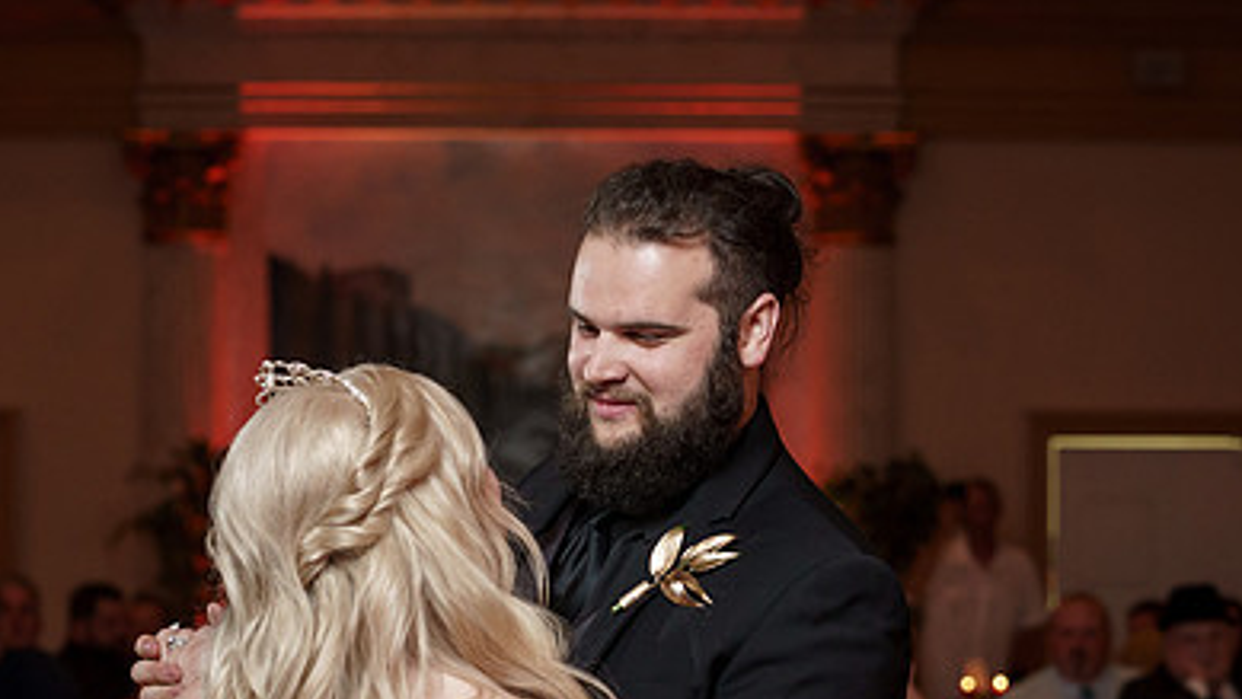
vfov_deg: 10.5
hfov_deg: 18.6
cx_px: 567
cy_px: 586
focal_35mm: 115
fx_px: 3788
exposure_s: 1/200
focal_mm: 70
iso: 2000
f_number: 4
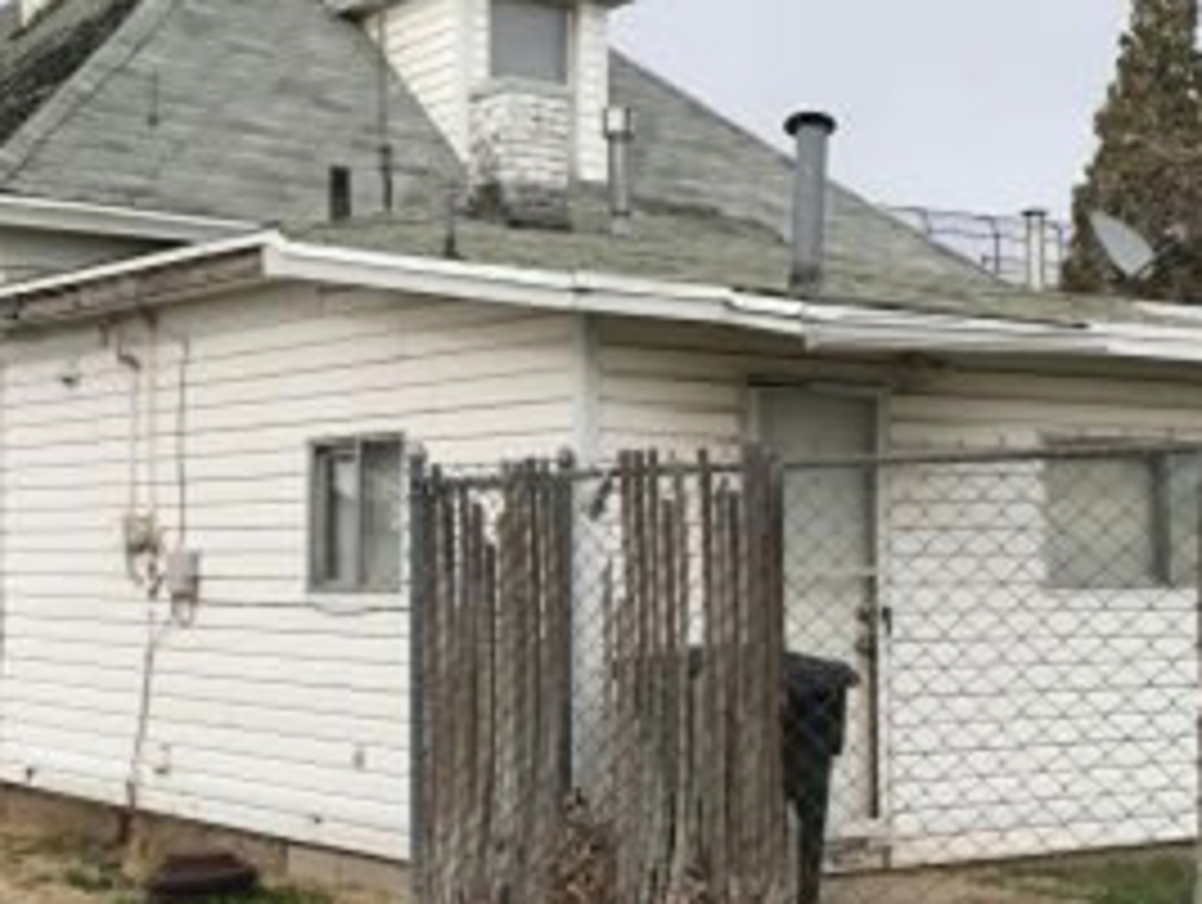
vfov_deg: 22.0
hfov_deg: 28.9
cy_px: 535
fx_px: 2330
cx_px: 639
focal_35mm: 67
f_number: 1.8
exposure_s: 1/1368
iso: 20
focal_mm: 3.99
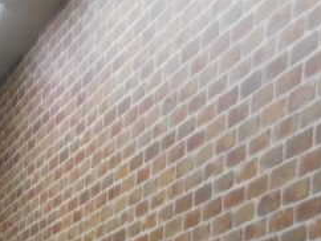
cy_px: 687
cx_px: -428
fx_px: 1411
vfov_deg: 8.4
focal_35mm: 152
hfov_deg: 11.1
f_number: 3
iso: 125
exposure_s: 1/40
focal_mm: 4
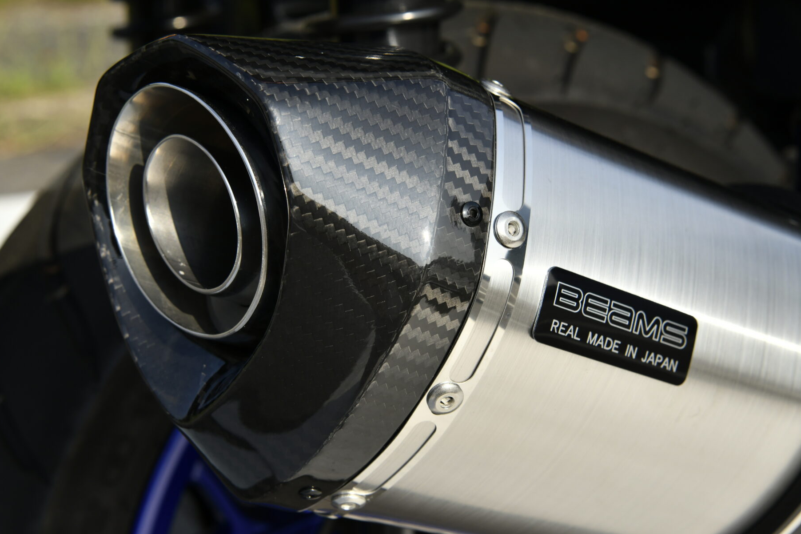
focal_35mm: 61
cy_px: 279
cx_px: 418
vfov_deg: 22.3
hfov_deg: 32.9
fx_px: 1357
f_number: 10
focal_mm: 55
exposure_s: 1/640
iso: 320
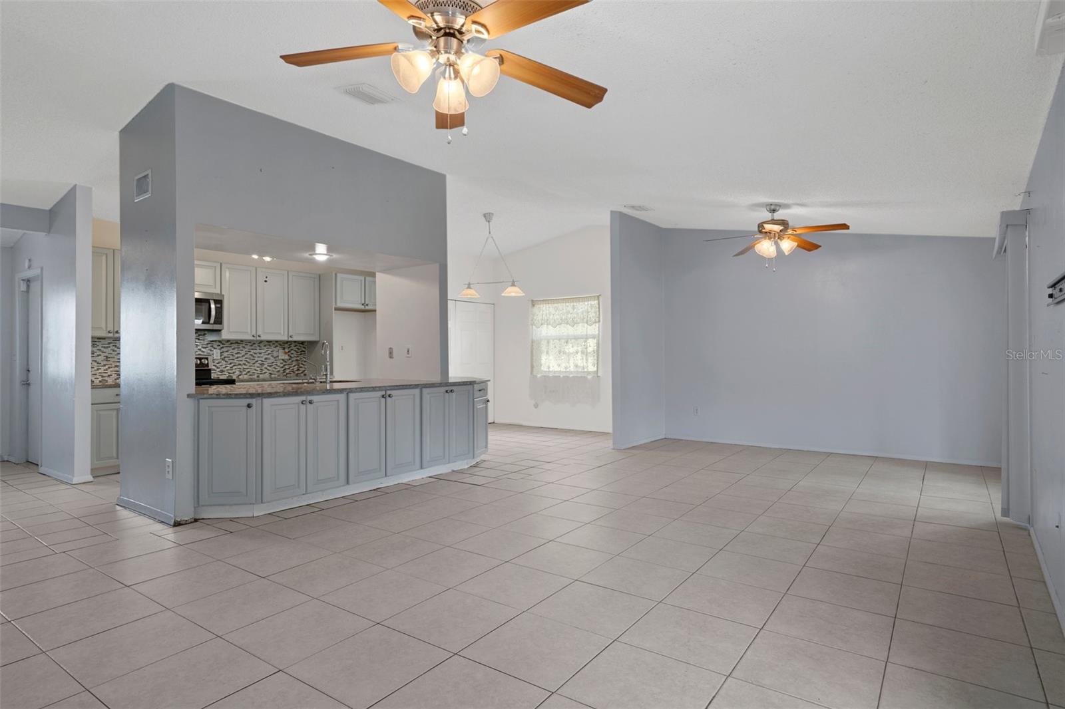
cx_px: 532
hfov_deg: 86.9
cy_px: 354
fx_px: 562
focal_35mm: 19
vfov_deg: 64.5
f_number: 9
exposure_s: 1/1.25
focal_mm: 19
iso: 320
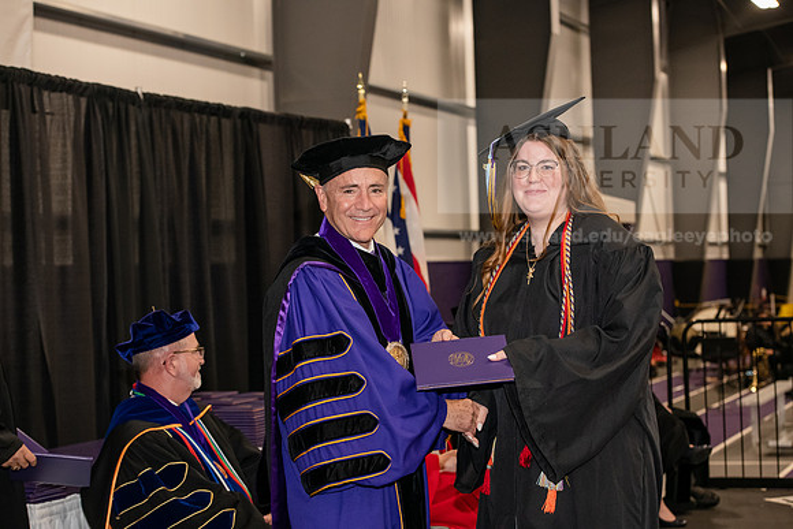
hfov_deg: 28.8
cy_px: 264
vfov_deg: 19.5
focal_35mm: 70
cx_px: 396
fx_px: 1542
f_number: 5
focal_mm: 70
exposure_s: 1/200
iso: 2500
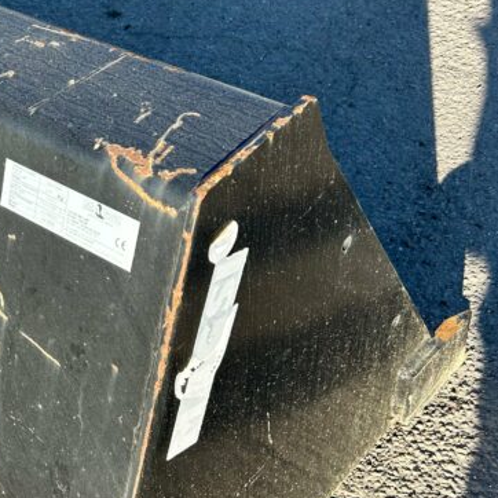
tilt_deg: -37.9
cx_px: -109
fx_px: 1058
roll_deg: +8.2
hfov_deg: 24.0
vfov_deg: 26.5
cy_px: 249
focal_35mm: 65
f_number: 1.5
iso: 50
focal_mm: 5.7
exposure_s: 1/1280
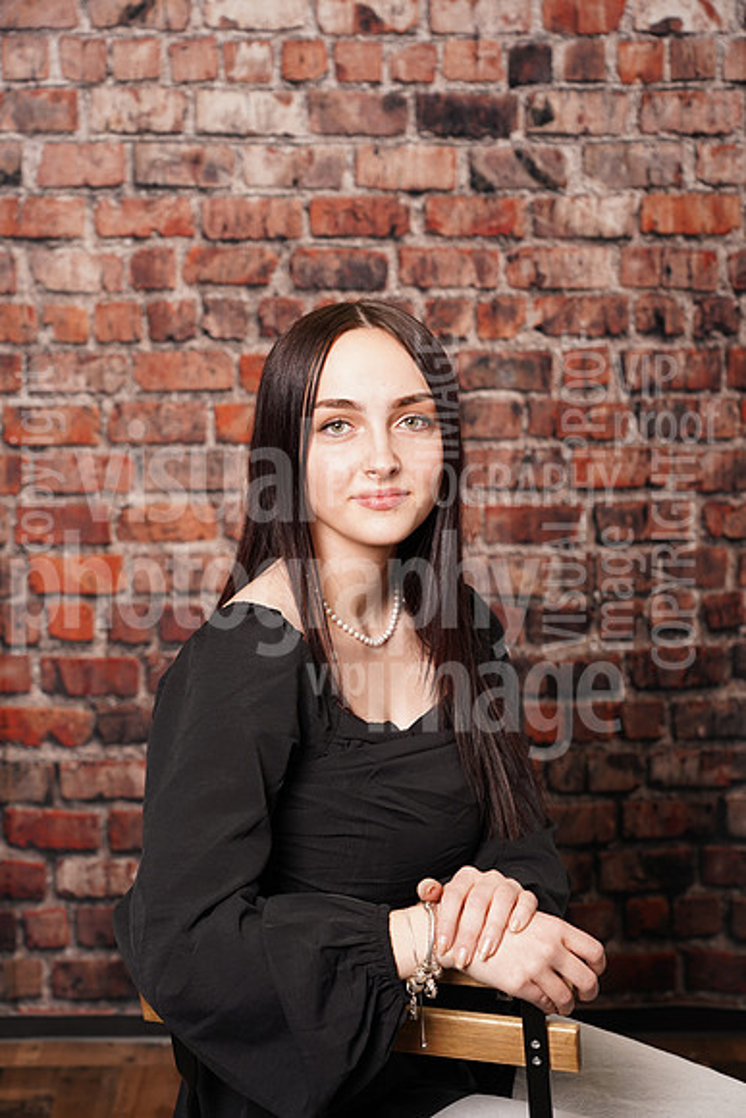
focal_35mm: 72
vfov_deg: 28.1
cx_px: 373
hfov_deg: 18.9
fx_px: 2236
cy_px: 559
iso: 400
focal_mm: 72
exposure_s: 1/100
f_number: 5.6
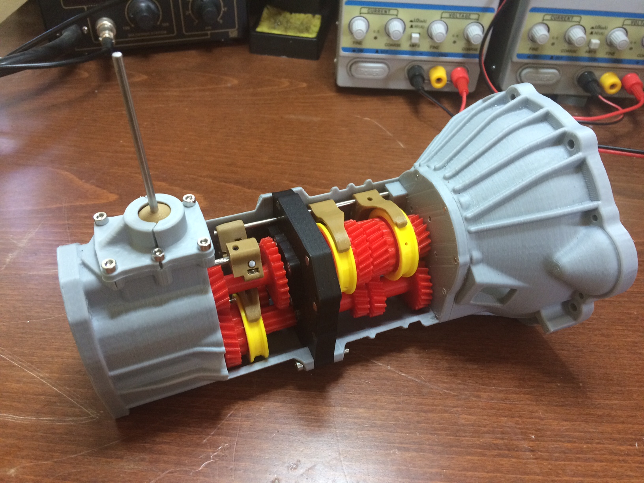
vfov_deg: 48.2
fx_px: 540
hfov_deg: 61.7
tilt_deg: -42.8
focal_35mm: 29
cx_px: 322
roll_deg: -2.4
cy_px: 242
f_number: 2.2
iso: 125
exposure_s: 1/30
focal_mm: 4.15
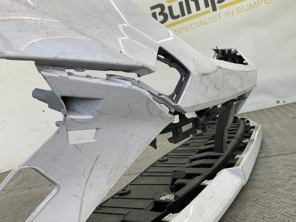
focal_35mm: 29
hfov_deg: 61.7
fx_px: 248
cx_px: 148
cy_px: 111
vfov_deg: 48.2
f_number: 1.8
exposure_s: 1/144
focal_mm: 3
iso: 16
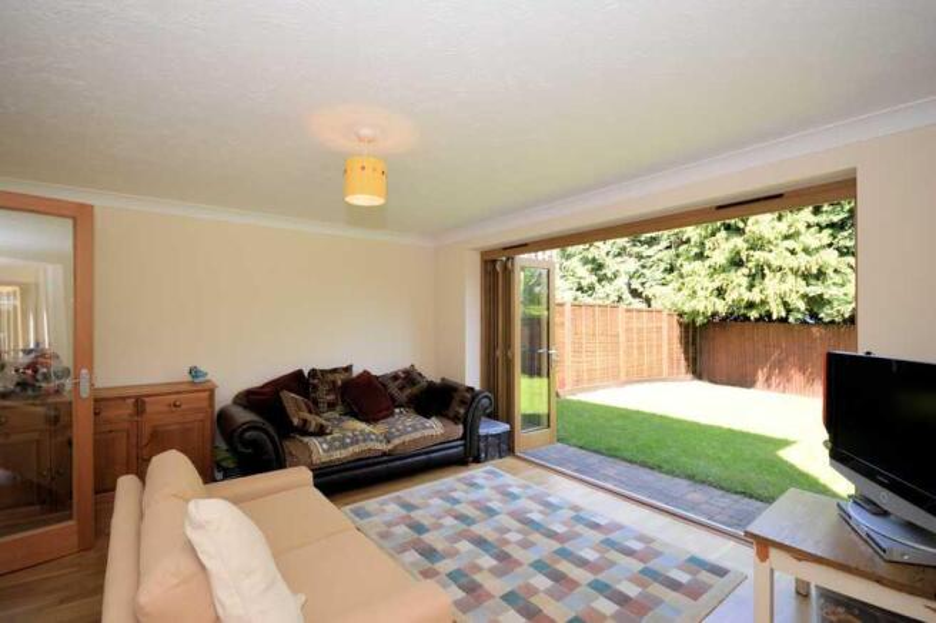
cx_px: 468
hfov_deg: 100.4
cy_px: 312
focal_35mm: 15
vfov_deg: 77.3
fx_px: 390
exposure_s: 1/125
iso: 400
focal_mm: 10
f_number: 5.6
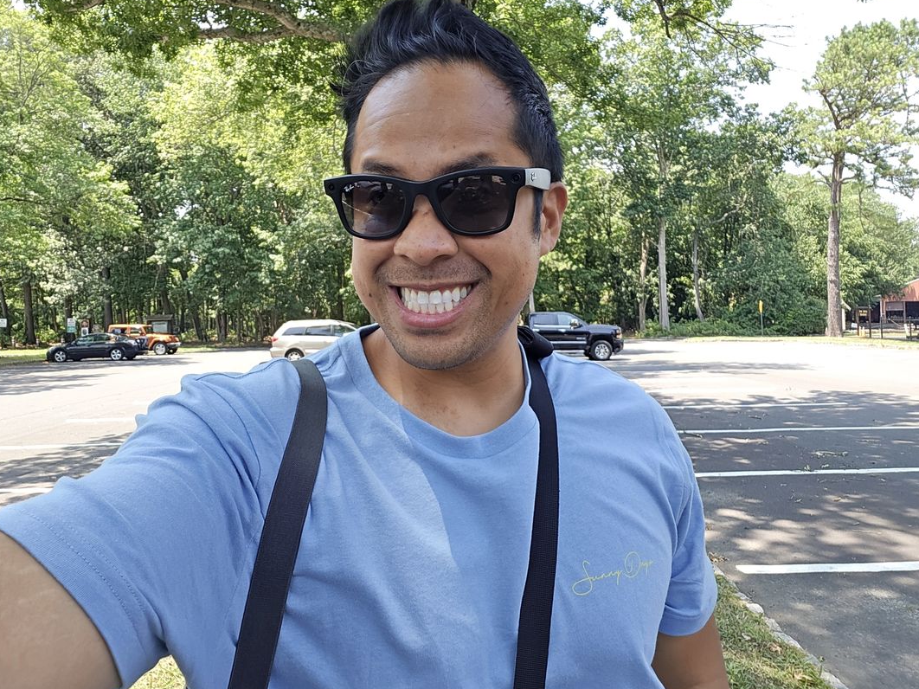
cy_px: 310
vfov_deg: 53.0
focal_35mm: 26
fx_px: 690
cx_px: 458
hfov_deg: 67.3
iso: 50
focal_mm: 2.9
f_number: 2.2
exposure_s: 1/210
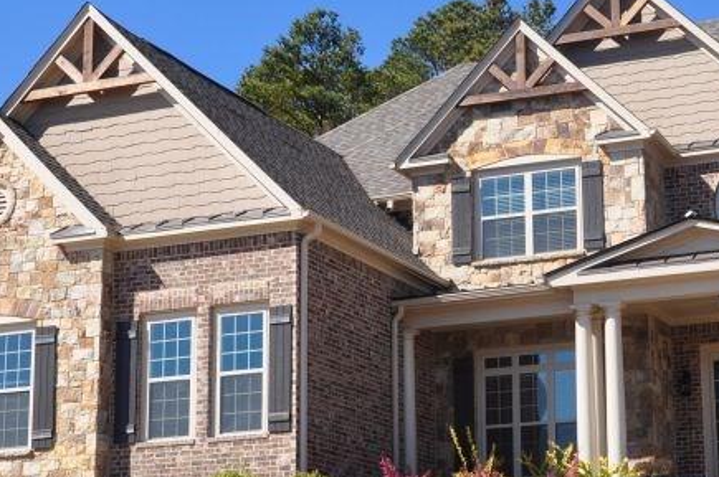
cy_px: 284
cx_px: 605
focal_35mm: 88
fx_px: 1759
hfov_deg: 22.7
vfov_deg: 15.5
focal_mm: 25
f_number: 10
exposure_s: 1/320
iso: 200
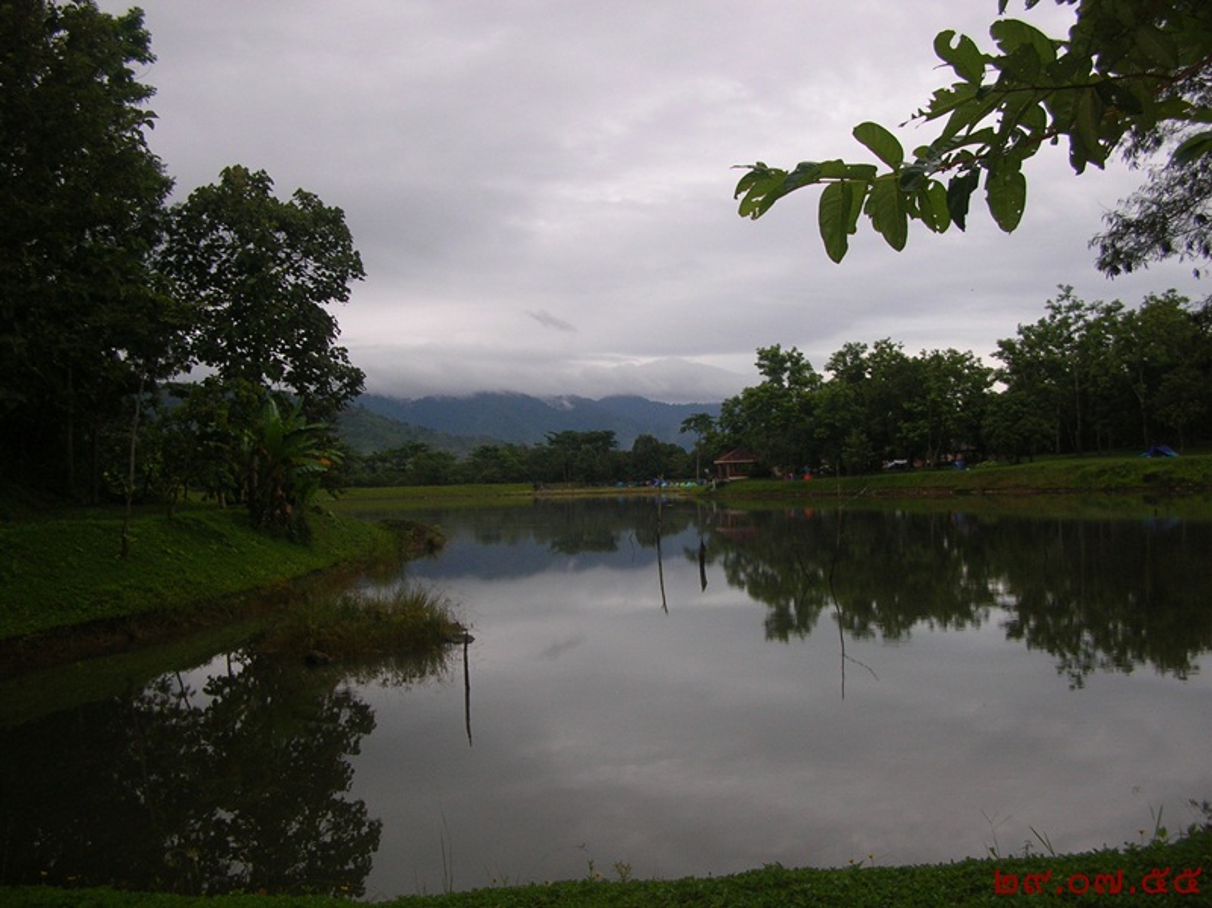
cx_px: 606
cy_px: 454
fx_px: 1225
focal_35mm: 35
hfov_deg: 52.7
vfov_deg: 40.7
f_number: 2.8
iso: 56
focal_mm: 5.8
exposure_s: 1/30
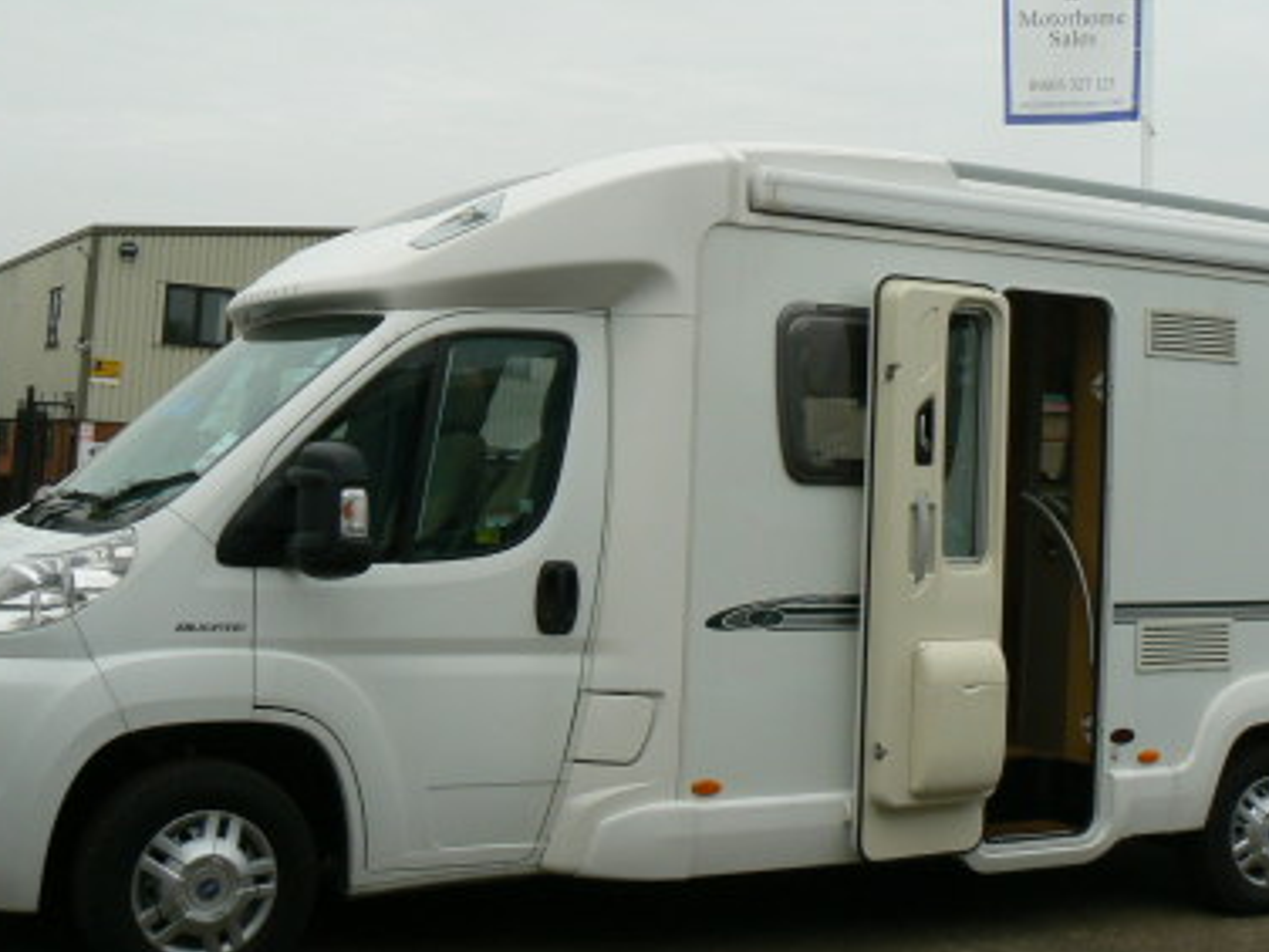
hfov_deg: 38.9
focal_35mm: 49
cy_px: 334
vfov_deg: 29.5
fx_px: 1796
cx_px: 709
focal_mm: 6
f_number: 5.6
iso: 80
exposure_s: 1/400
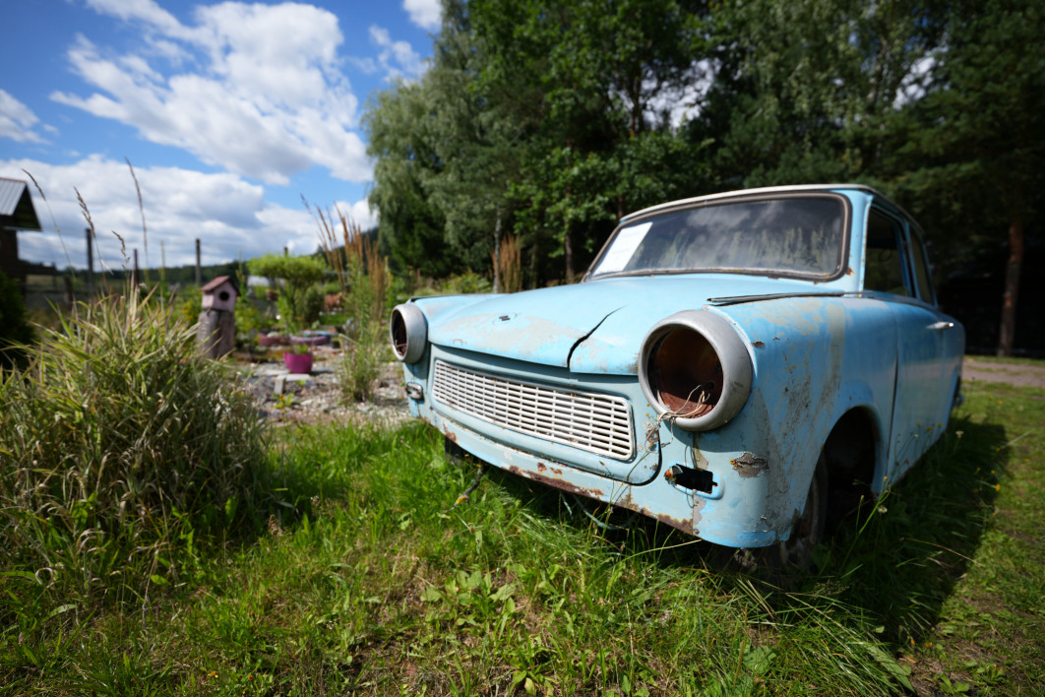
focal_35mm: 16
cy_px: 348
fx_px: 464
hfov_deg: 96.7
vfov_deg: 73.7
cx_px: 522
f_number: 2.8
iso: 100
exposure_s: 1/2000
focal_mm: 16
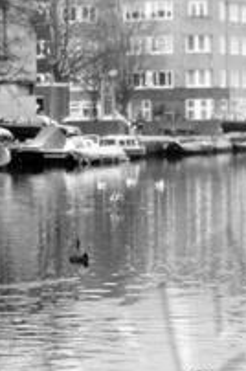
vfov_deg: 12.5
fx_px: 1697
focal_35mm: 165
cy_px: 231
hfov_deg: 8.1
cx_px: -125
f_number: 3.1
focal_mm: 8.2
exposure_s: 1/200
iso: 400
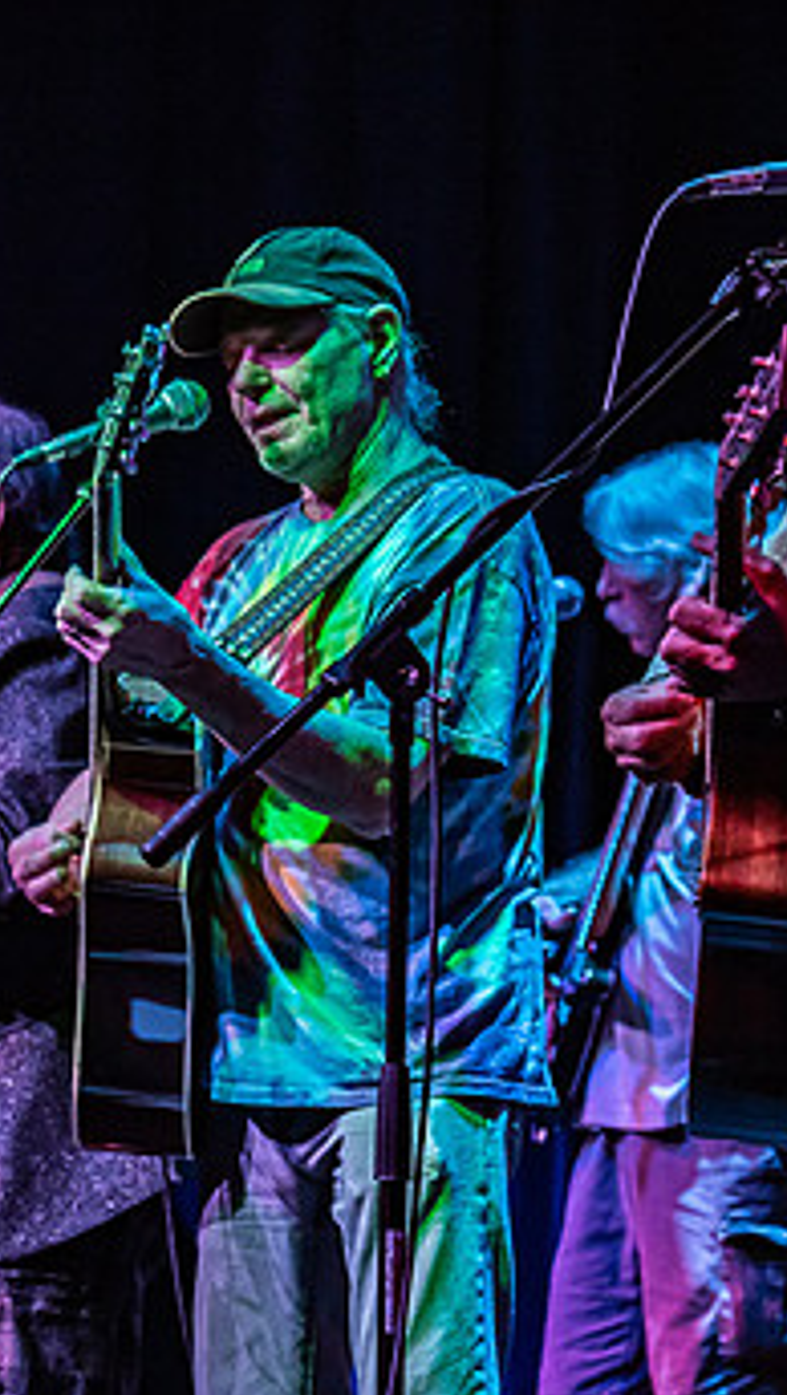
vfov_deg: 11.1
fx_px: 7183
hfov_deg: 6.3
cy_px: 797
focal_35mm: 194
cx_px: 253
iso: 1600
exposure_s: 1/160
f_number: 5.6
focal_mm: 102
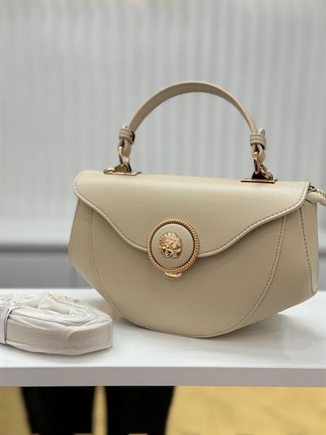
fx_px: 602
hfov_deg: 30.3
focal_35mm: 48
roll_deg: -1.6
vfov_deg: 39.6
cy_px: 218
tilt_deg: -11.7
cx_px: 163
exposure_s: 1/268
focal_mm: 6.76
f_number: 1.78
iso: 80
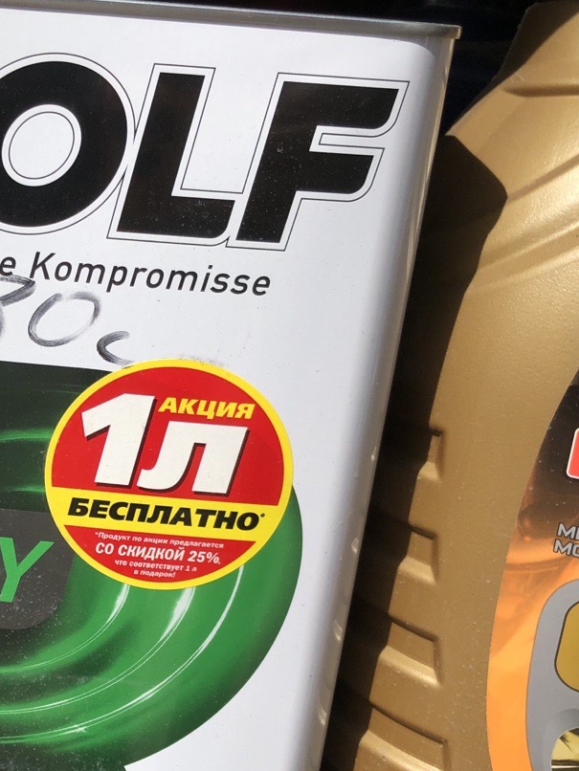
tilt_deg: -16.6
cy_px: 450
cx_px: 11
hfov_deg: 27.6
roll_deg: -3.7
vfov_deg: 38.1
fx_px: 1115
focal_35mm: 50
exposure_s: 1/2703
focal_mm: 4
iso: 20
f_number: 1.8
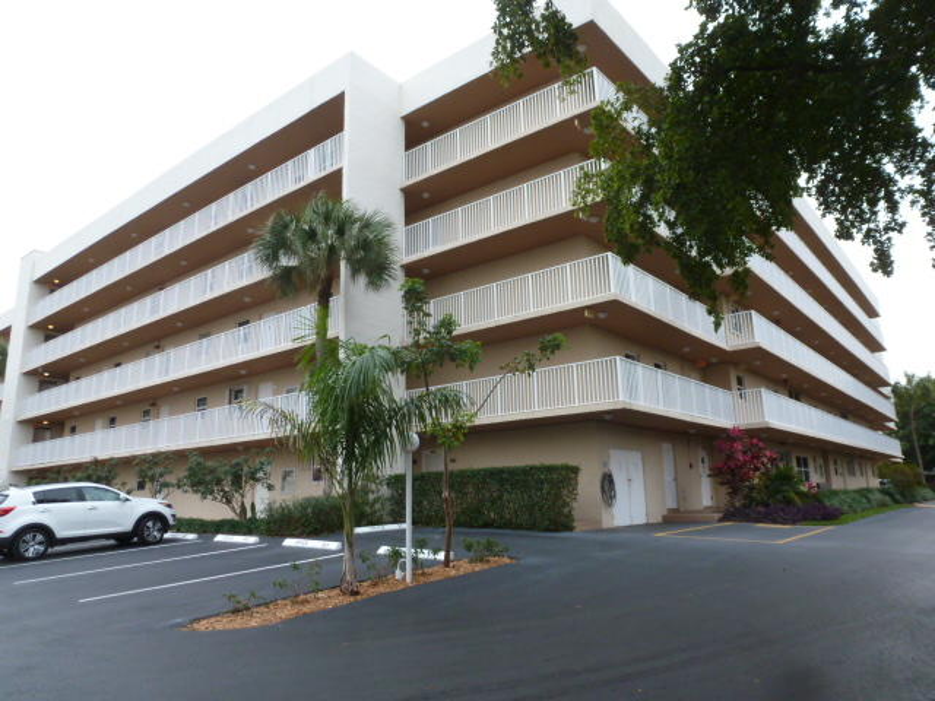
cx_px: 468
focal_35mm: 24
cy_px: 350
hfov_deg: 71.6
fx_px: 648
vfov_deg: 56.8
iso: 200
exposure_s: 1/250
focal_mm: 4.3
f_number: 3.3
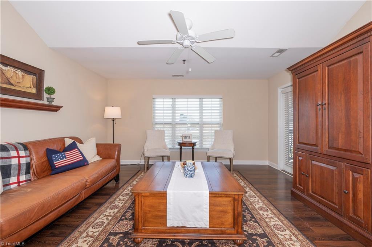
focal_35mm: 14
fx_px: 145
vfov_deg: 81.1
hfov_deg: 104.3
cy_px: 124
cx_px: 186
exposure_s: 1/60
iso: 400
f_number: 8
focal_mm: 14
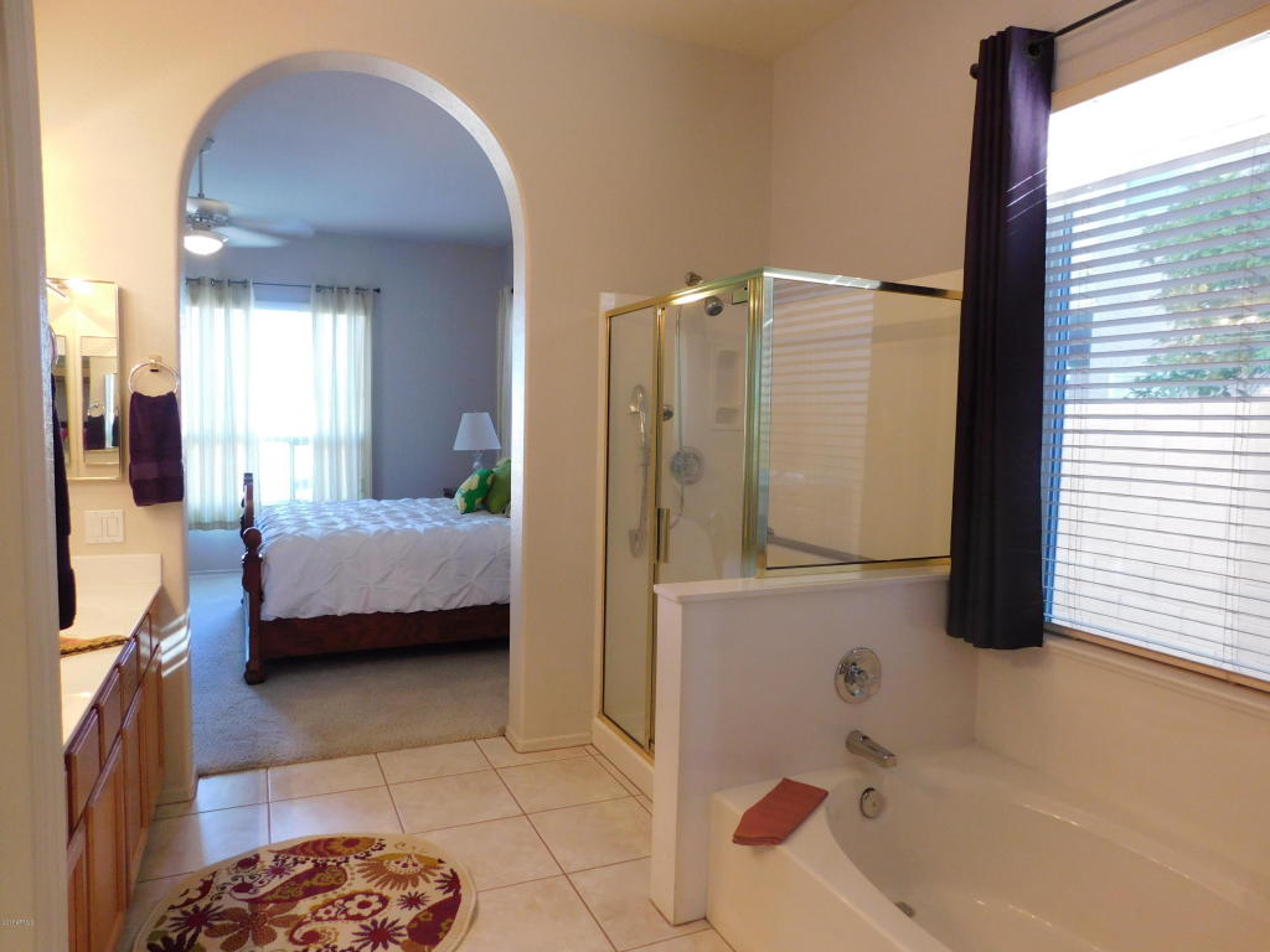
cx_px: 635
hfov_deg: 73.9
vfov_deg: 58.9
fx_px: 844
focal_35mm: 23
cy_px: 476
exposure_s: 1/30
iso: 250
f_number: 3
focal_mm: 4
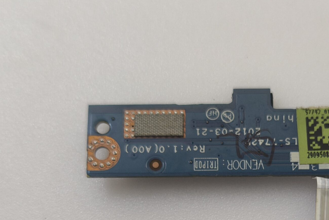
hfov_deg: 27.7
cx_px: 247
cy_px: 243
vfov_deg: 18.2
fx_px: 658
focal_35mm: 72
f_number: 1.6
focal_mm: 6.57
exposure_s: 1/50
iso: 400
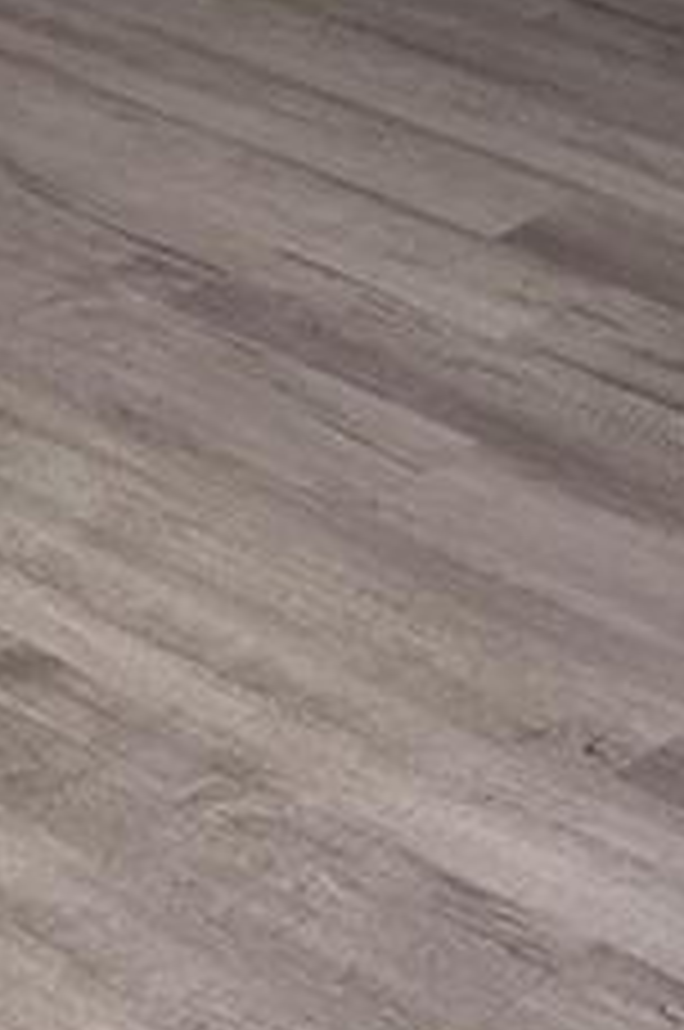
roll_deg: -1.9
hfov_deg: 10.4
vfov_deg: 13.6
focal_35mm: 131
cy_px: -958
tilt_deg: -5.2
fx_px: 3745
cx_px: 63
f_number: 1.78
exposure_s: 1/60
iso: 200
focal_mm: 6.86
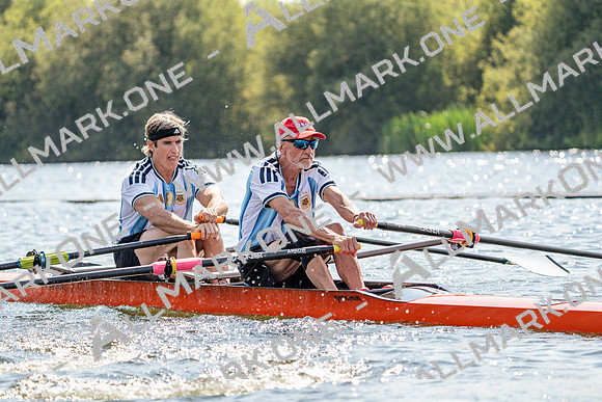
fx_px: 3345
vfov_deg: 6.9
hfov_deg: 10.3
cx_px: 301
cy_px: 201
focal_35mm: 200
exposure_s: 1/1600
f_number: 5.6
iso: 320
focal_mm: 200
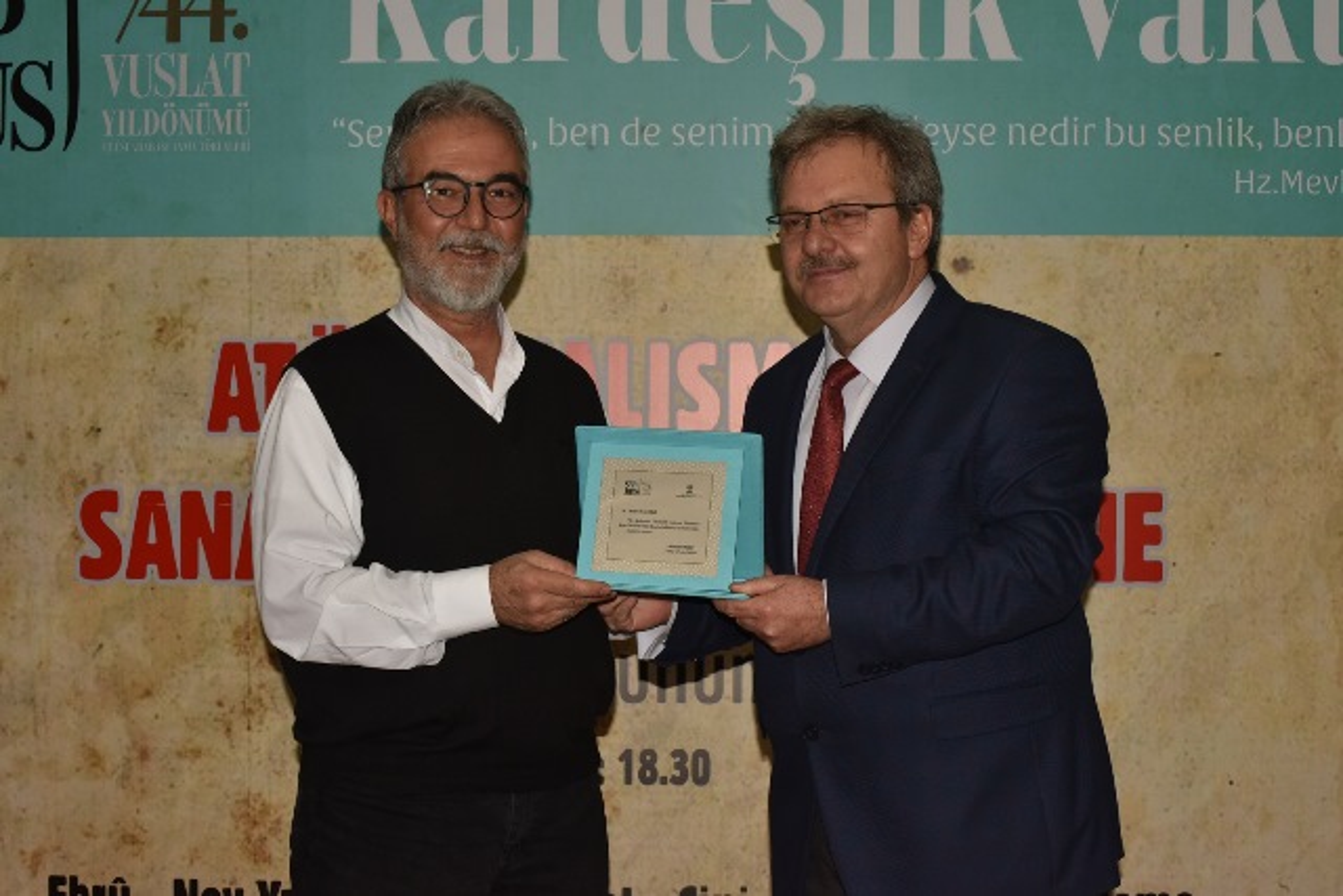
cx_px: 672
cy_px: 448
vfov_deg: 19.5
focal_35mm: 70
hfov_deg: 28.8
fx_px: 2612
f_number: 16
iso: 1000
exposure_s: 1/125
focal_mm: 70
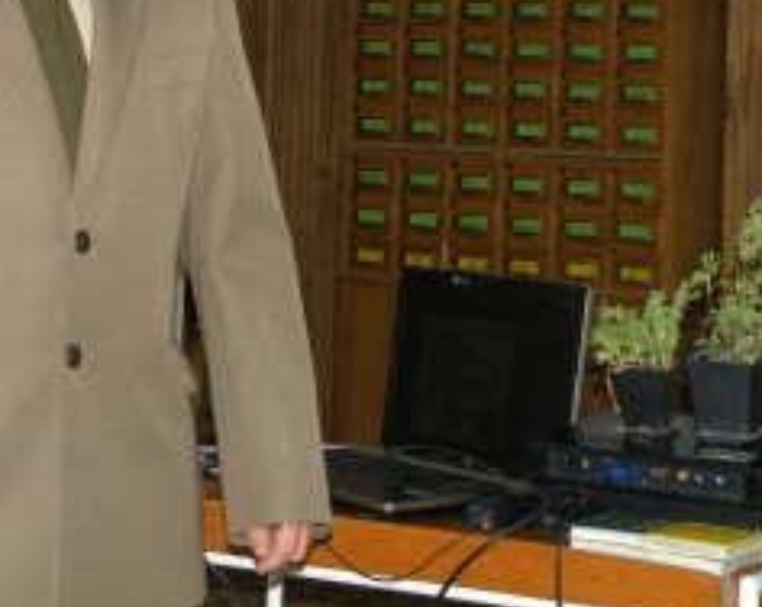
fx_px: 2612
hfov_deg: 16.6
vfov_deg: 13.1
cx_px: 236
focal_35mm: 116
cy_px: 15
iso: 215
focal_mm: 9.8
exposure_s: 1/60
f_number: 3.5
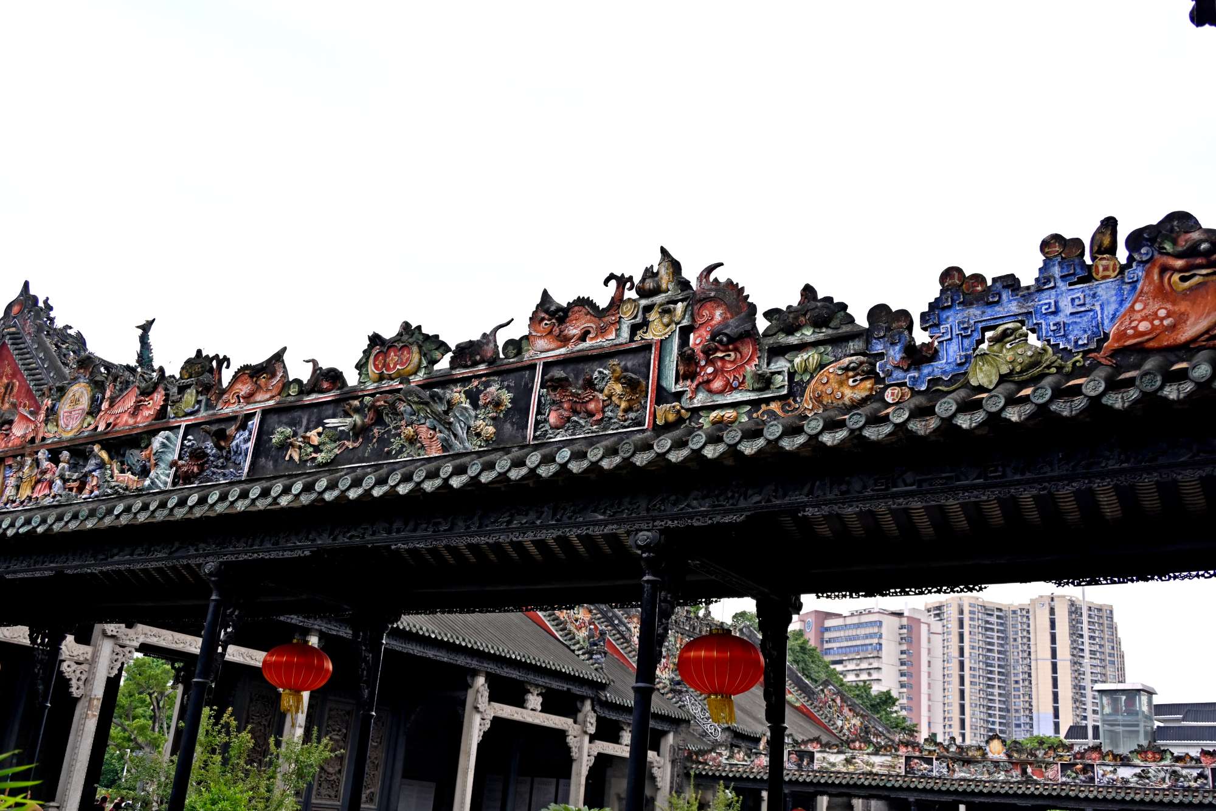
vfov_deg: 37.9
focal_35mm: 35
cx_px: 608
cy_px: 406
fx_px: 1182
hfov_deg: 54.4
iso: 400
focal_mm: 35
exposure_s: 1/800
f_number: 4.8
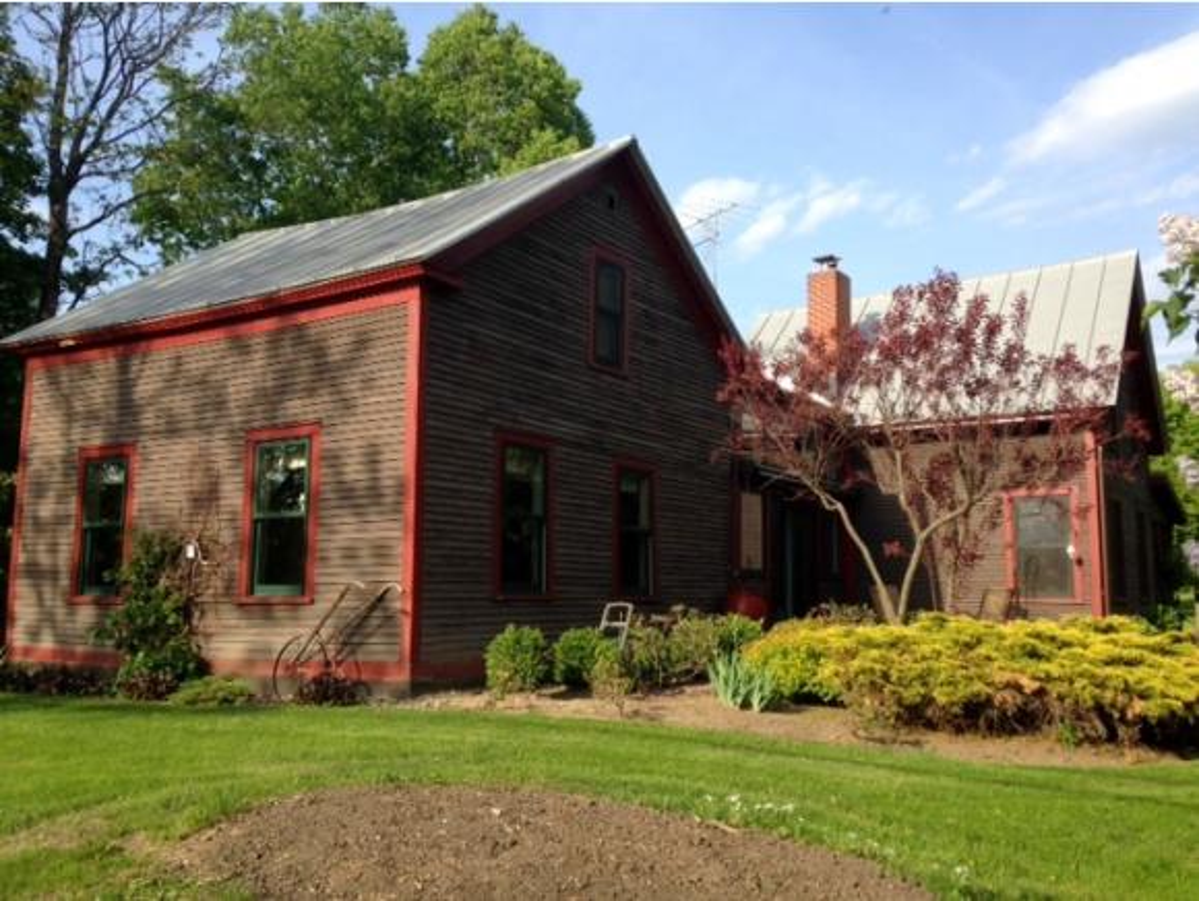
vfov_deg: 43.0
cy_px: 450
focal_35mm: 33
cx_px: 600
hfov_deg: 55.3
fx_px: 1144
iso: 50
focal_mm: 4.12
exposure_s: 1/742
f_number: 2.4
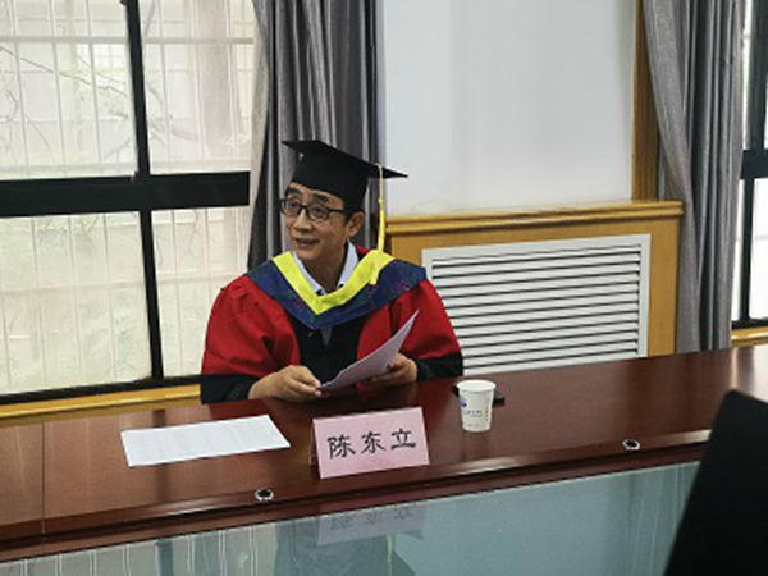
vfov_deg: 31.5
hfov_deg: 41.2
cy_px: 288
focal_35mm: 46
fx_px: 1021
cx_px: 384
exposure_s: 1/50
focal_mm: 3.95
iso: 100
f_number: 1.8
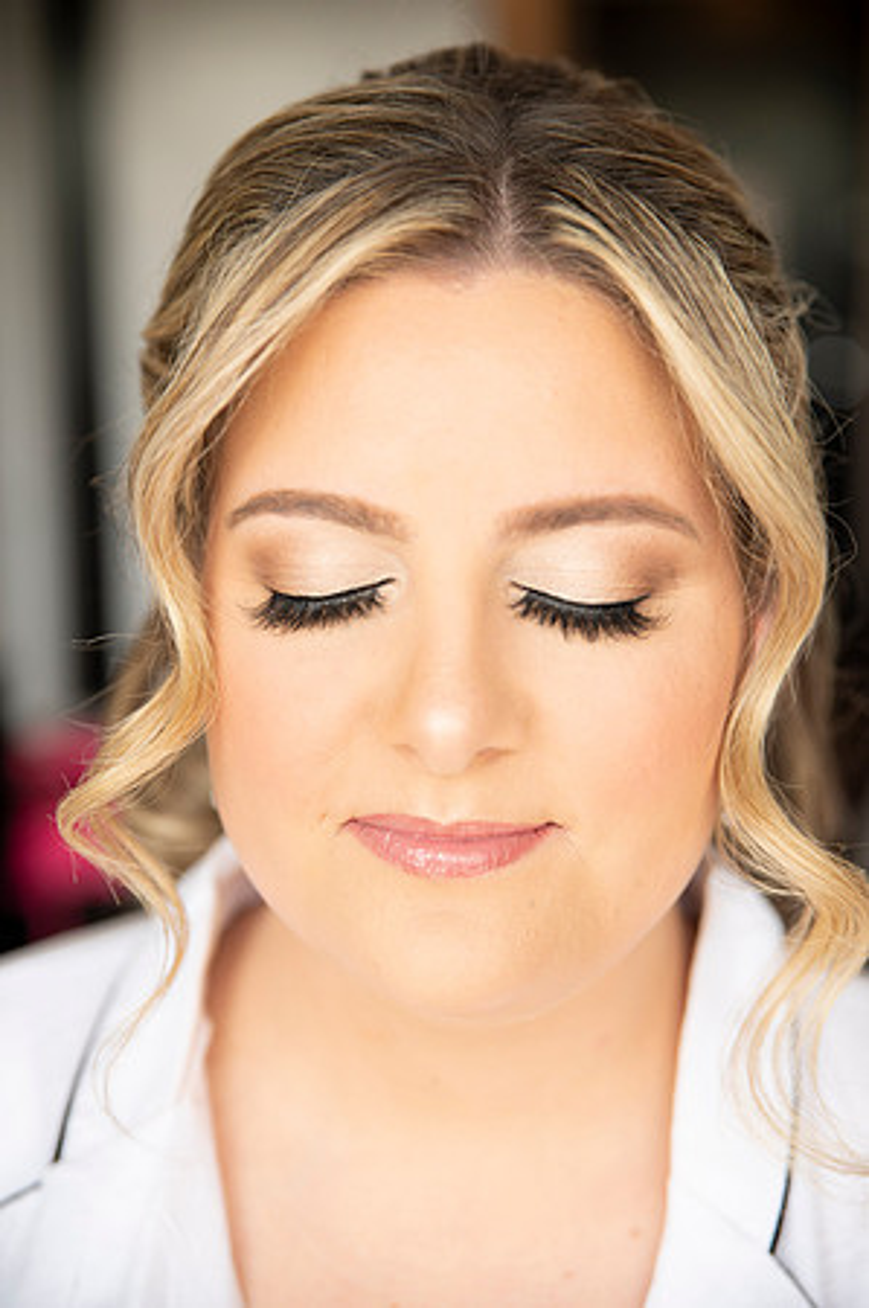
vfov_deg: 28.9
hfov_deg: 19.4
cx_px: 434
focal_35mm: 70
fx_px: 2540
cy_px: 654
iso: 400
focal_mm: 70
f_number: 2.8
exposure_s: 1/160
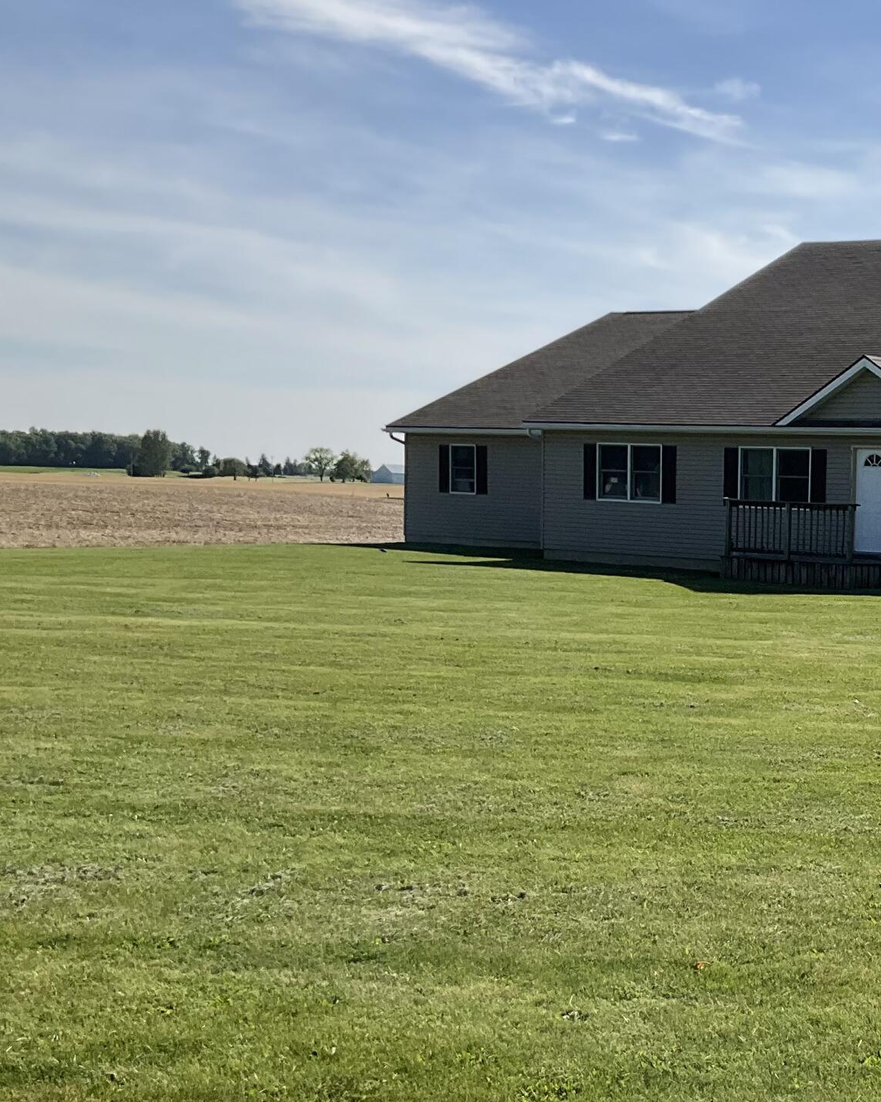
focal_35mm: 59
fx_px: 1923
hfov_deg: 23.7
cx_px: 1040
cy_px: 702
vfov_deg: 31.8
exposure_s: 1/2801
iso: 25
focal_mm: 3
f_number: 1.8
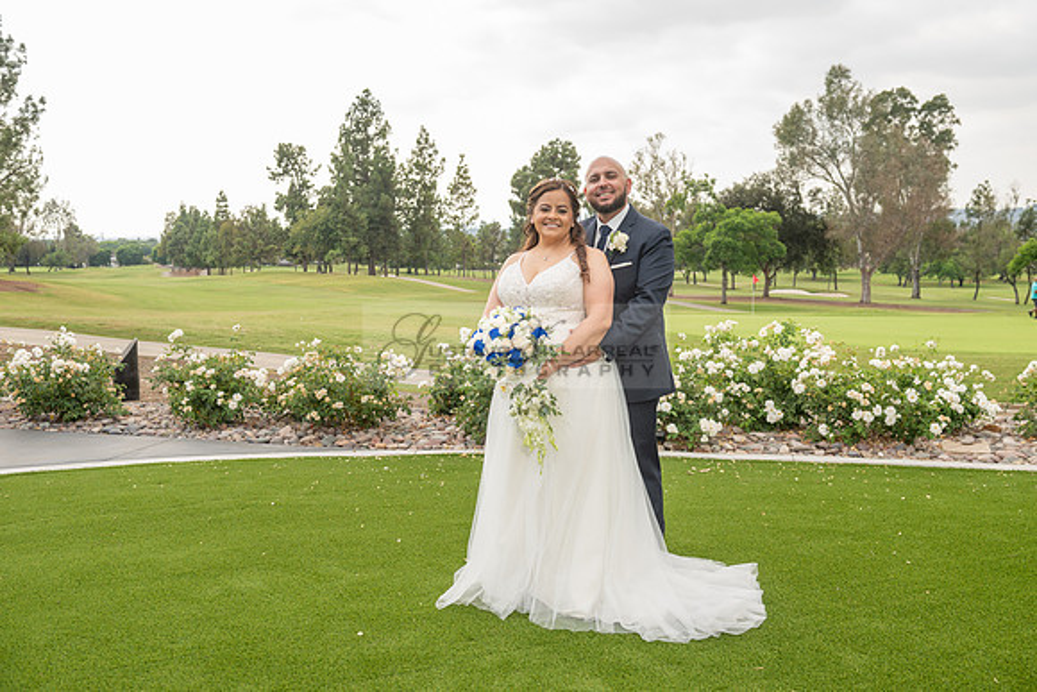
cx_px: 518
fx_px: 1008
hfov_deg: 54.4
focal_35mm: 35
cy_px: 346
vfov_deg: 37.9
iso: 200
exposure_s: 1/320
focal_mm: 35
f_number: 5.6
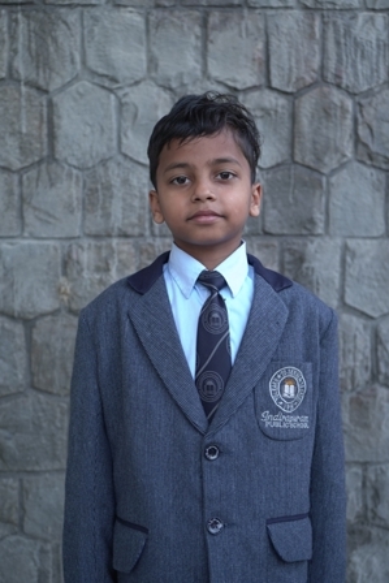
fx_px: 777
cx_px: 194
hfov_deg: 28.1
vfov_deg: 41.1
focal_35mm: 48
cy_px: 292
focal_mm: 48
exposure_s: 1/100
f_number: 4.5
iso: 250
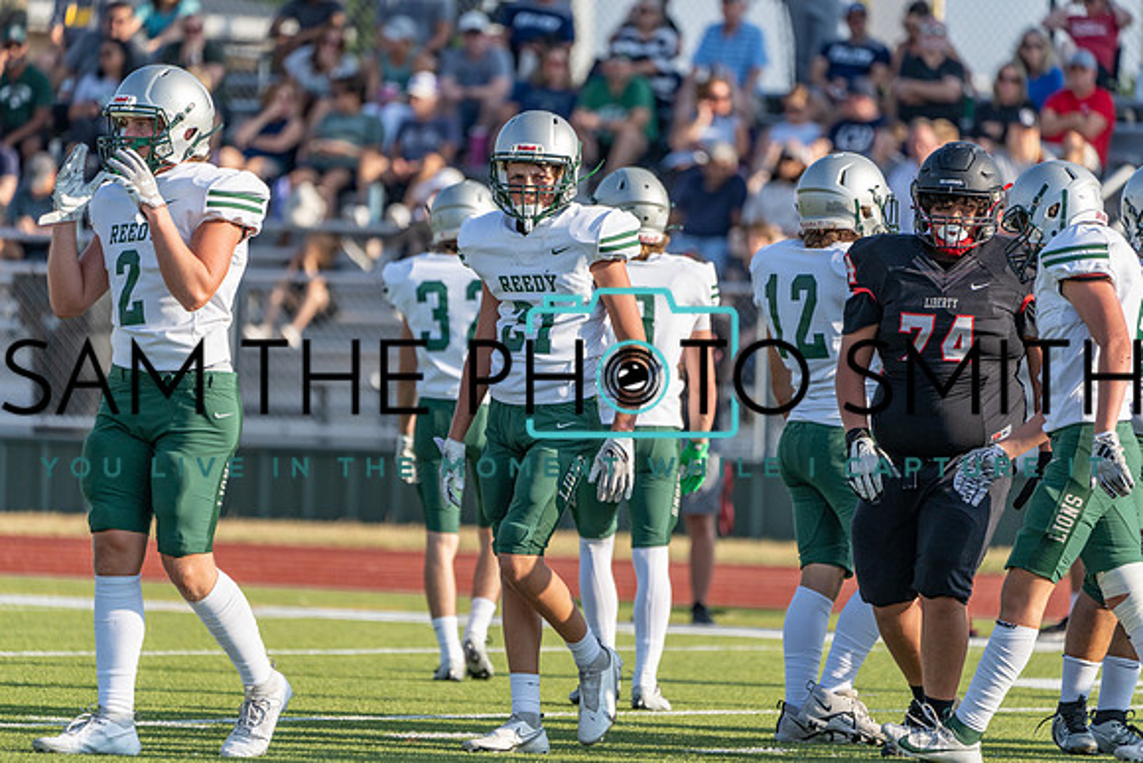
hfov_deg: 5.2
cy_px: 382
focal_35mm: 400
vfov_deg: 3.4
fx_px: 12702
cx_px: 572
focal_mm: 400
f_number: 5.6
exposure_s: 1/1250
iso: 320
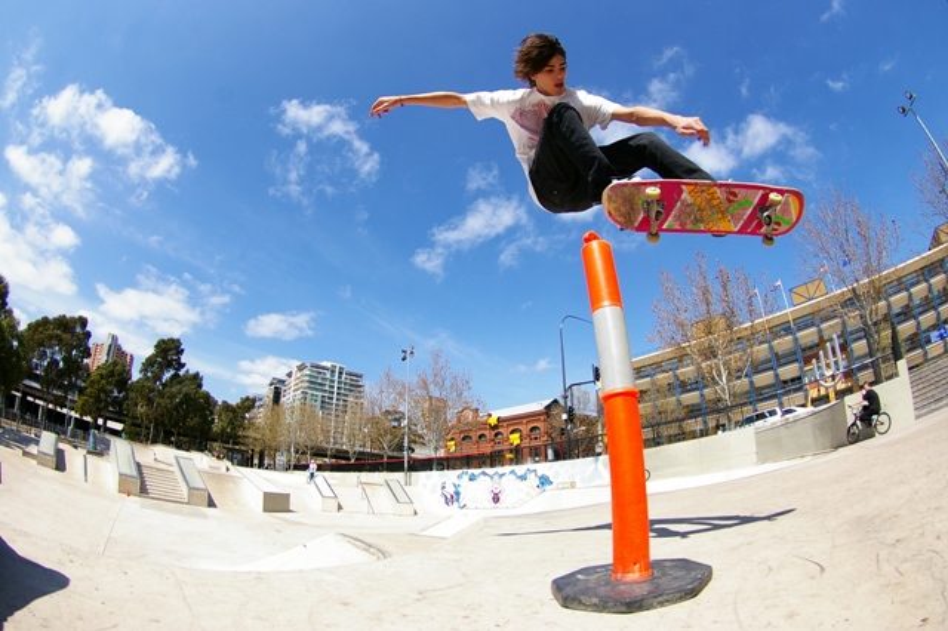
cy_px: 316
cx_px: 474
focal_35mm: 15
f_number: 5.6
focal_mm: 10
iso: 200
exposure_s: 1/1000
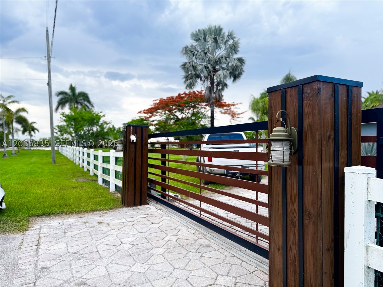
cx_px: 192
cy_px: 144
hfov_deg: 71.6
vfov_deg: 56.8
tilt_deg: -1.6
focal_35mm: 24
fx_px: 266
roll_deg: -0.2
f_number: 1.78
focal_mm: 6.76
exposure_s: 1/822
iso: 80
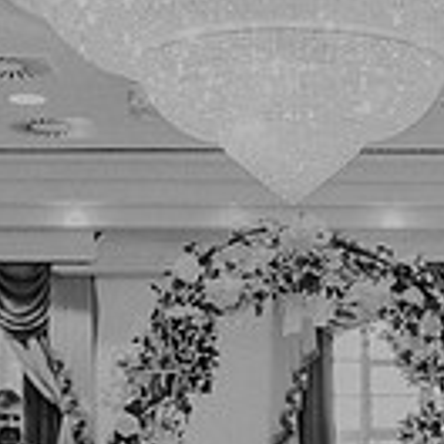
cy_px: 610
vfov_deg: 12.4
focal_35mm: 136
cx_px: 373
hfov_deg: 12.8
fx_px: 1974
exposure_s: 1/200
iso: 1250
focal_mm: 35
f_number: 2.2
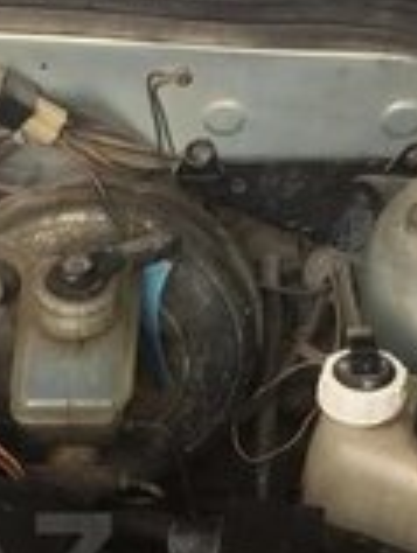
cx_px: -245
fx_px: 1938
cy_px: 565
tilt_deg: -49.8
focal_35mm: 121
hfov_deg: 11.7
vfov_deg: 15.9
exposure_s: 1/201
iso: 32
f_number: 2.2
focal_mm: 4.15
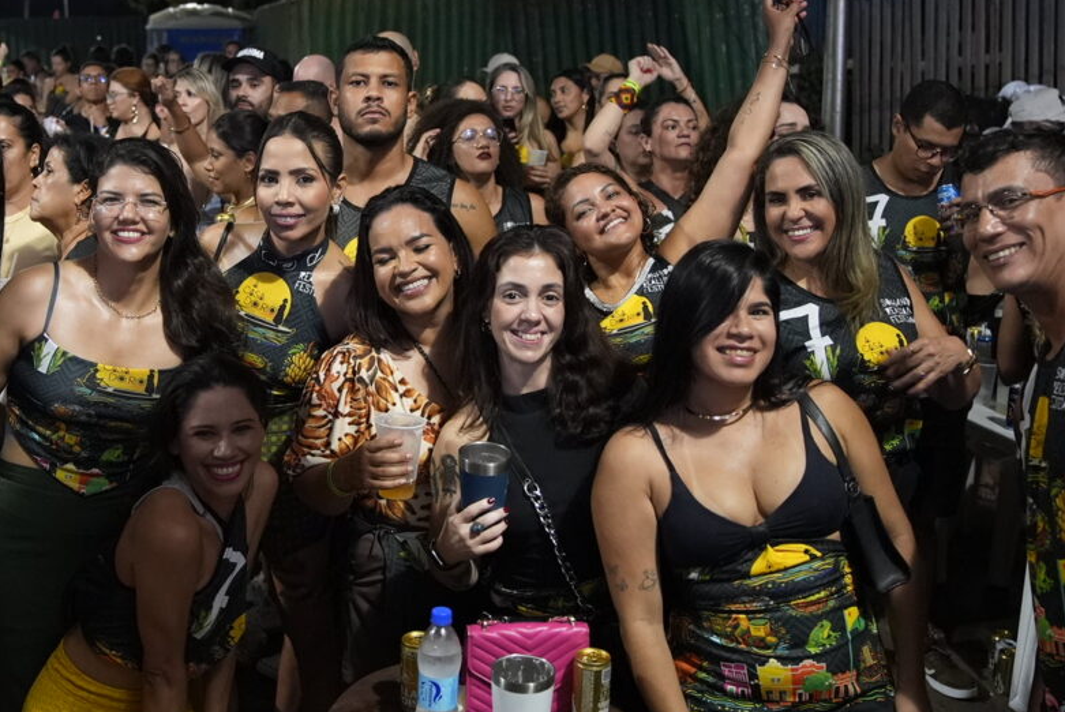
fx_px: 1273
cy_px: 256
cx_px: 380
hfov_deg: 44.9
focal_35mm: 43
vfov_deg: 31.1
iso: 6400
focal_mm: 28
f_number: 3.2
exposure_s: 1/160
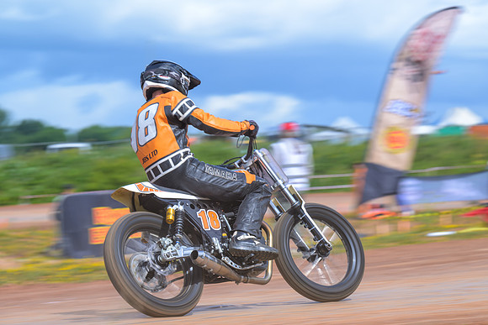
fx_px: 2243
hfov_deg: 12.4
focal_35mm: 165
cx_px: 228
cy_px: 173
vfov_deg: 8.3
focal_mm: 155
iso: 80
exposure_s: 1/160
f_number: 8
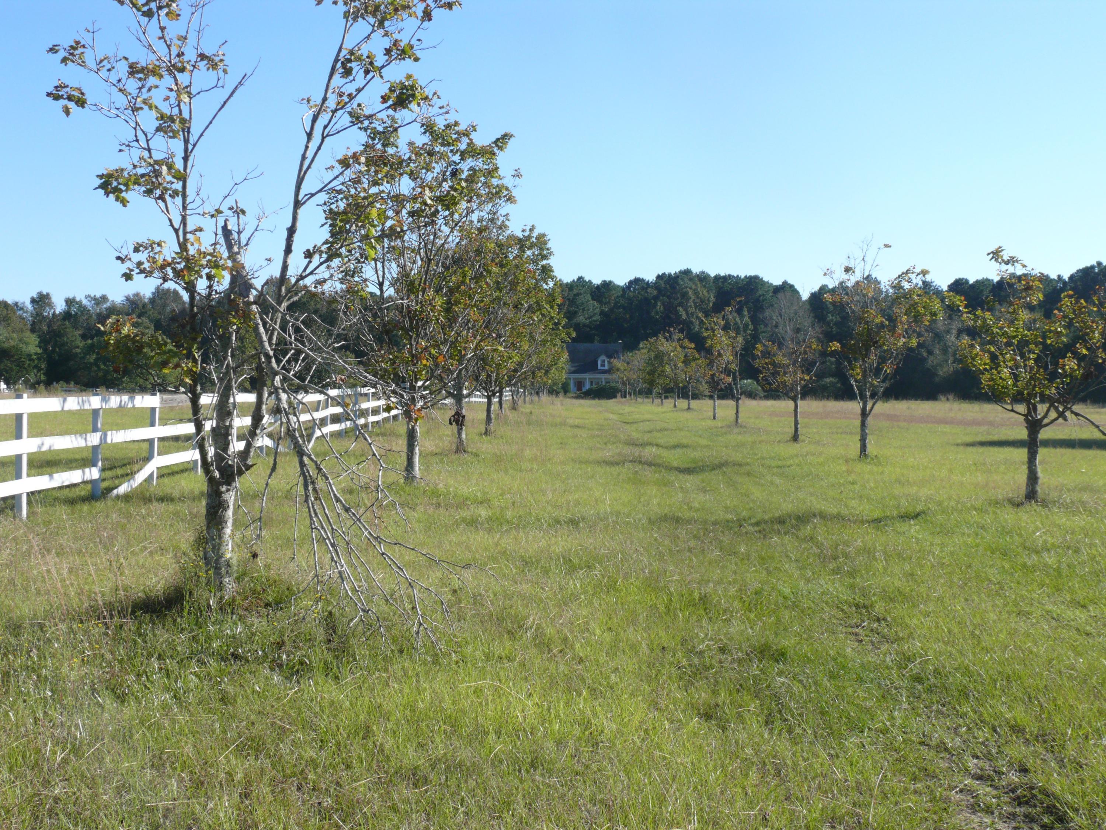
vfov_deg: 31.5
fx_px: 1470
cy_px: 415
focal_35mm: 46
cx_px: 553
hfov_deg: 41.2
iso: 100
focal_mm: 9.8
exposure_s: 1/320
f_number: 5.6
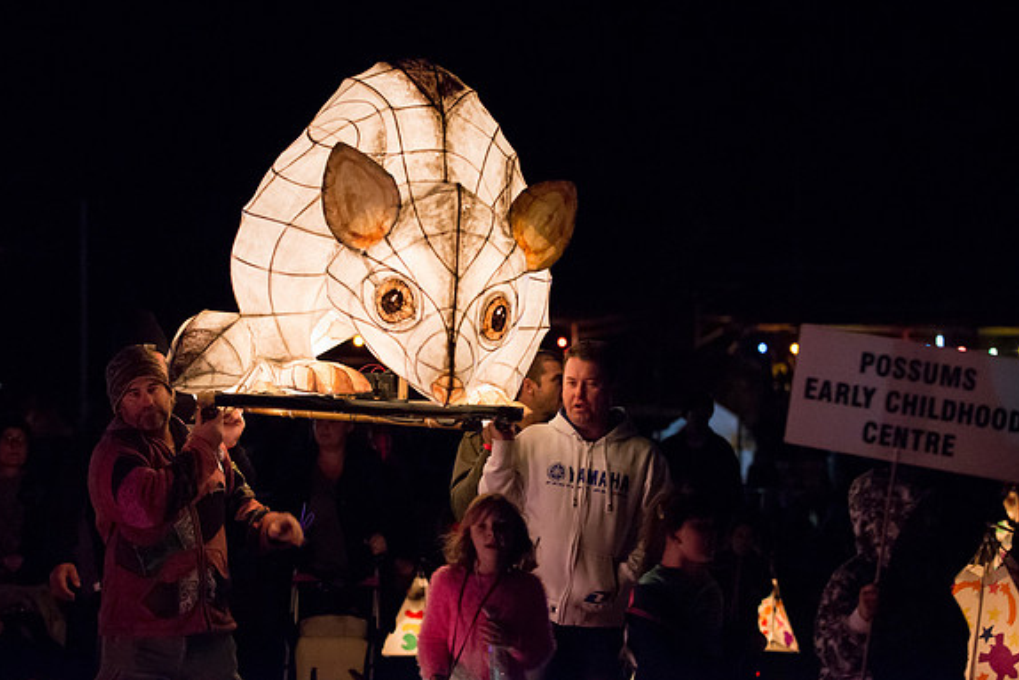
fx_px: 2718
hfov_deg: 21.2
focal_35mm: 96
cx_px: 508
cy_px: 340
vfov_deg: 14.3
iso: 12800
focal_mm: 95
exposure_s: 1/125
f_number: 2.8
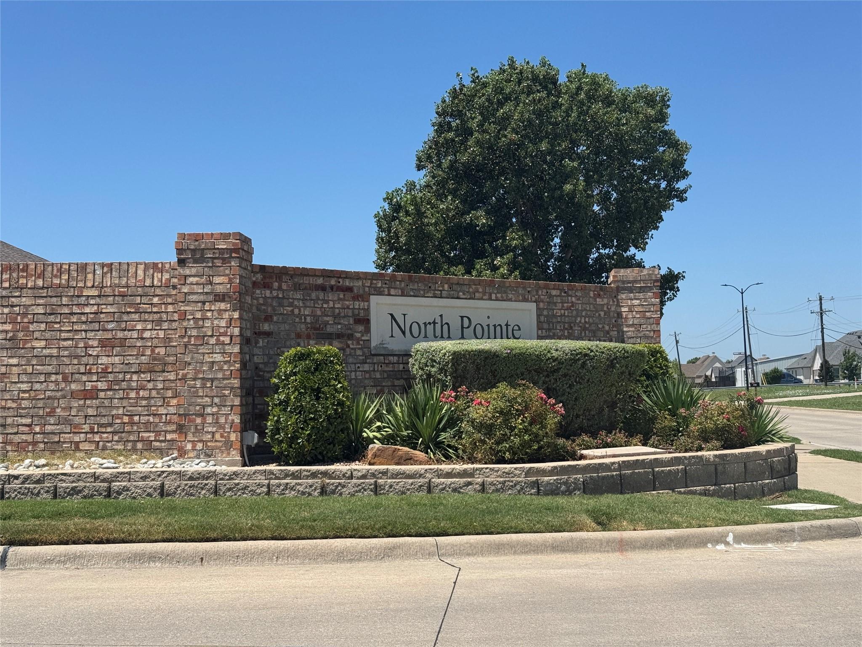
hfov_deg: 39.7
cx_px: 431
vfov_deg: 30.3
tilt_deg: +3.3
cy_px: 324
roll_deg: +1.7
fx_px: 1195
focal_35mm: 48
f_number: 1.78
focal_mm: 6.76
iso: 64
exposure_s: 1/4975
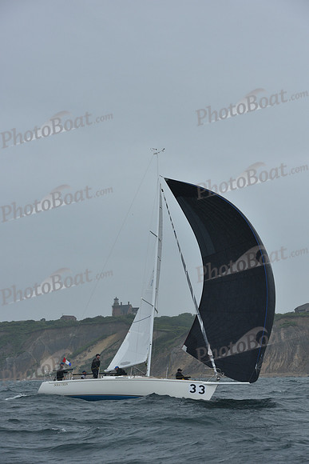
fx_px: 1261
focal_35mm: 98
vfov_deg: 20.8
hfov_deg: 14.0
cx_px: 154
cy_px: 232
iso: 320
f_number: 6.3
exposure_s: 1/1000
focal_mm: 98
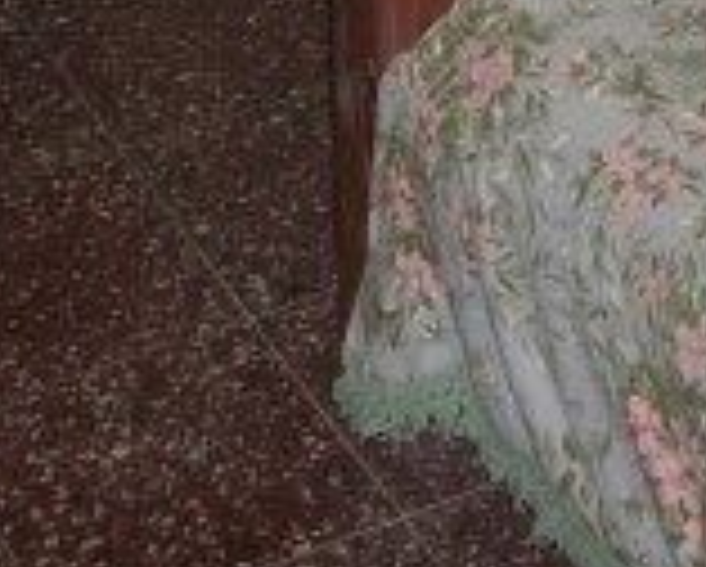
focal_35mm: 123
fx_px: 2573
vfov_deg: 11.7
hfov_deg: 15.4
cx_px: 661
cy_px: -418
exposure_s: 1/30
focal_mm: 6.2
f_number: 2.8
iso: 100
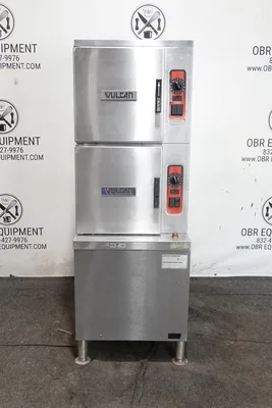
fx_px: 396
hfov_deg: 37.9
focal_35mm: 35
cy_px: 204
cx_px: 136
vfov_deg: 54.4
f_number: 3.5
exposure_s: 1/40
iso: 1000
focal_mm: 13.03
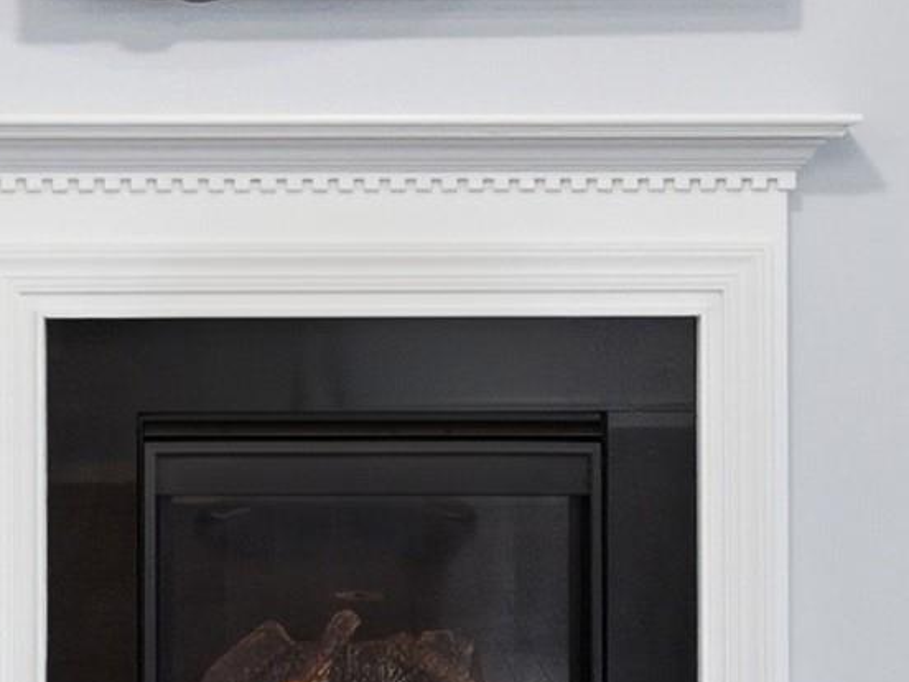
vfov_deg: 15.7
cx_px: 408
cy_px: 223
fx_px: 2468
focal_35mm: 94
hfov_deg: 20.9
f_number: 4.5
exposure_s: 1/30
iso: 100
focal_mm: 18
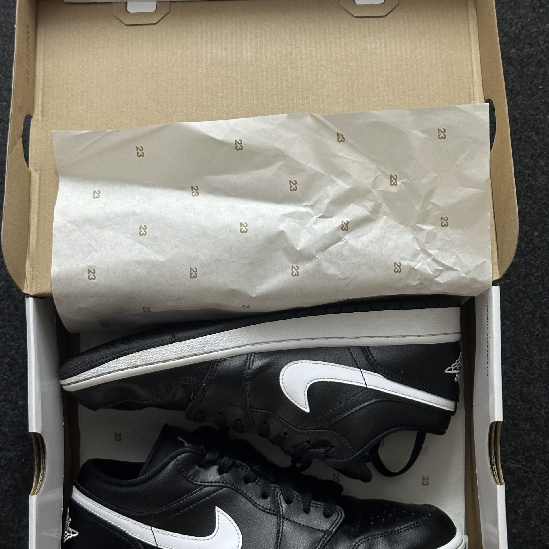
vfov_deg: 30.0
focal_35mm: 57
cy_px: 300
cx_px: 273
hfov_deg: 30.0
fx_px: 1023
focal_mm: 6.86
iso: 200
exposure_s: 1/34
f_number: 1.78
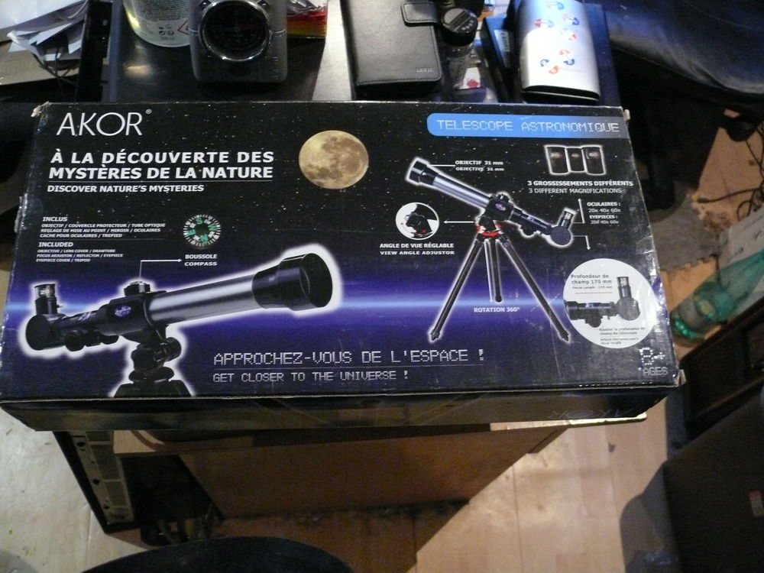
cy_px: 286
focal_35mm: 35
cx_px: 382
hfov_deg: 52.6
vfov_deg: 40.7
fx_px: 772
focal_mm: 7.4
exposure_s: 1/25
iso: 800
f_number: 2.8
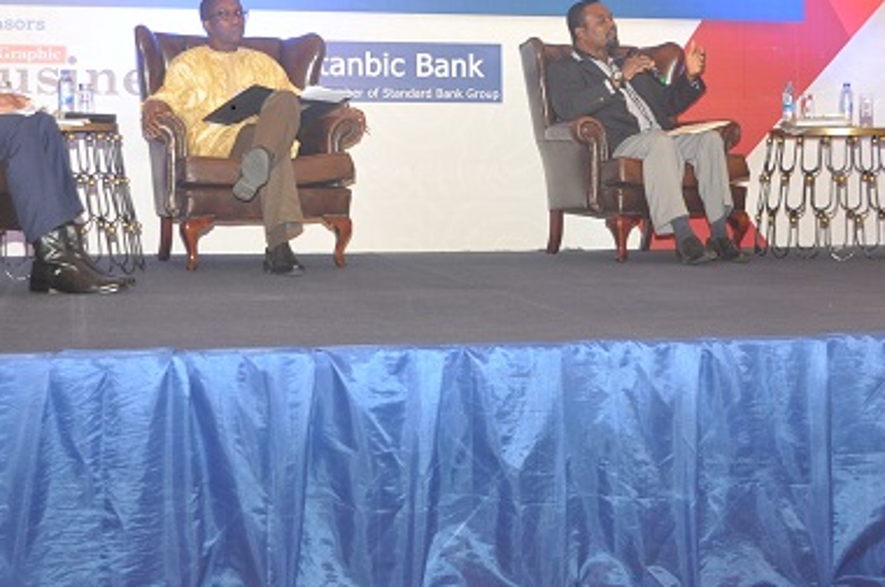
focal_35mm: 71
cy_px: 174
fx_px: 1742
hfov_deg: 28.5
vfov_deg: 19.0
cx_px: 461
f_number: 4
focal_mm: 30
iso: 800
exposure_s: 1/125
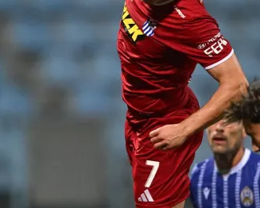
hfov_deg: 2.2
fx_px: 6714
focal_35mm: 872
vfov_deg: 1.8
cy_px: 81
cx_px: 237
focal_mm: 400
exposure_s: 1/2500
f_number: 2.8
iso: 4000
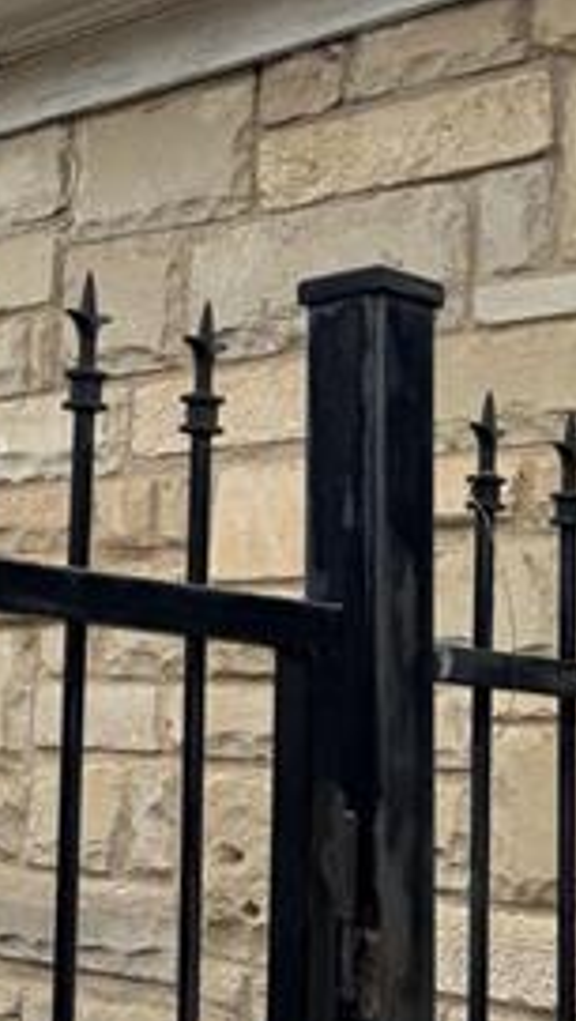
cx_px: -410
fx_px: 2004
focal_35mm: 74
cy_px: 414
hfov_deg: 14.6
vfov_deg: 28.5
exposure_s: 1/2604
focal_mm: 6.86
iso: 80
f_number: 1.78
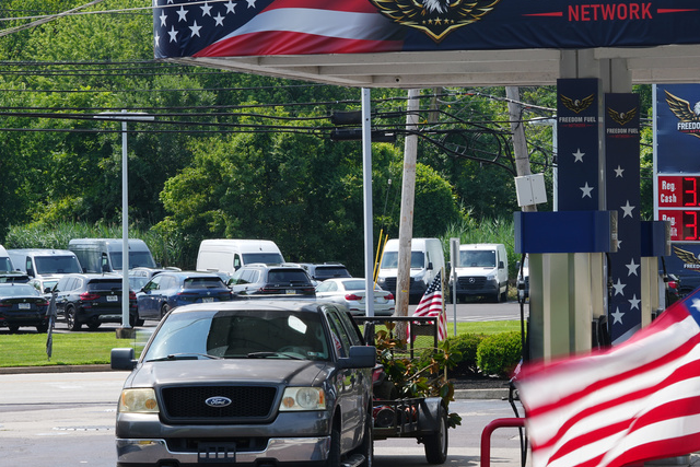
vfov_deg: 8.2
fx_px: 3267
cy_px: 205
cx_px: 530
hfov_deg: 12.2
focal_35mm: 168
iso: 64
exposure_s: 1/25
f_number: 22
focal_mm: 105
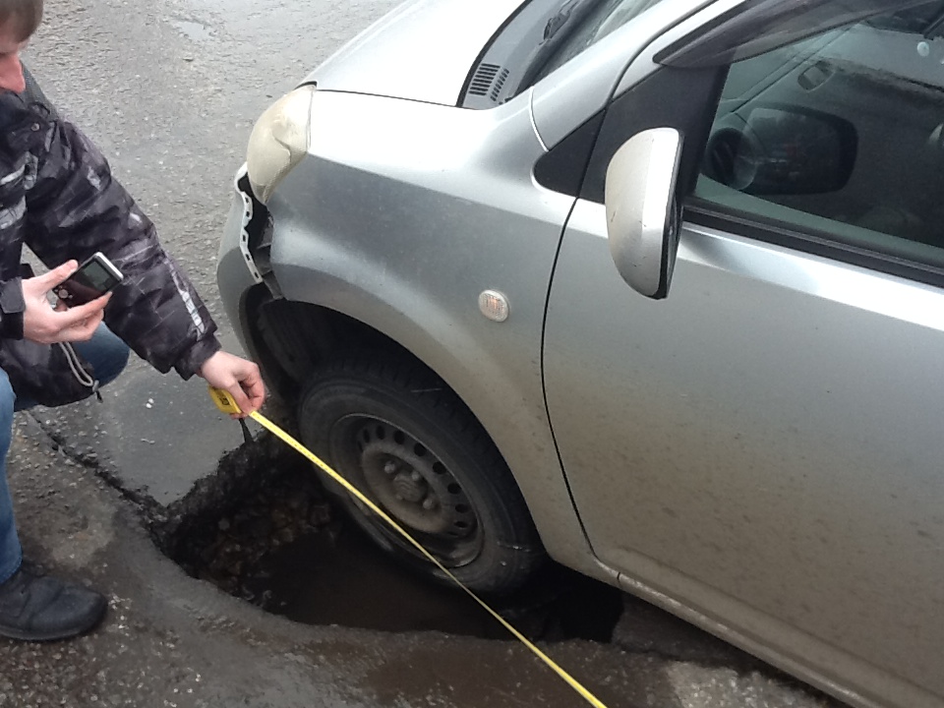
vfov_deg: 44.2
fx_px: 873
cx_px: 472
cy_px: 354
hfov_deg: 56.8
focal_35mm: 32
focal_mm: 2.03
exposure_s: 1/255
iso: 64
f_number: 2.4
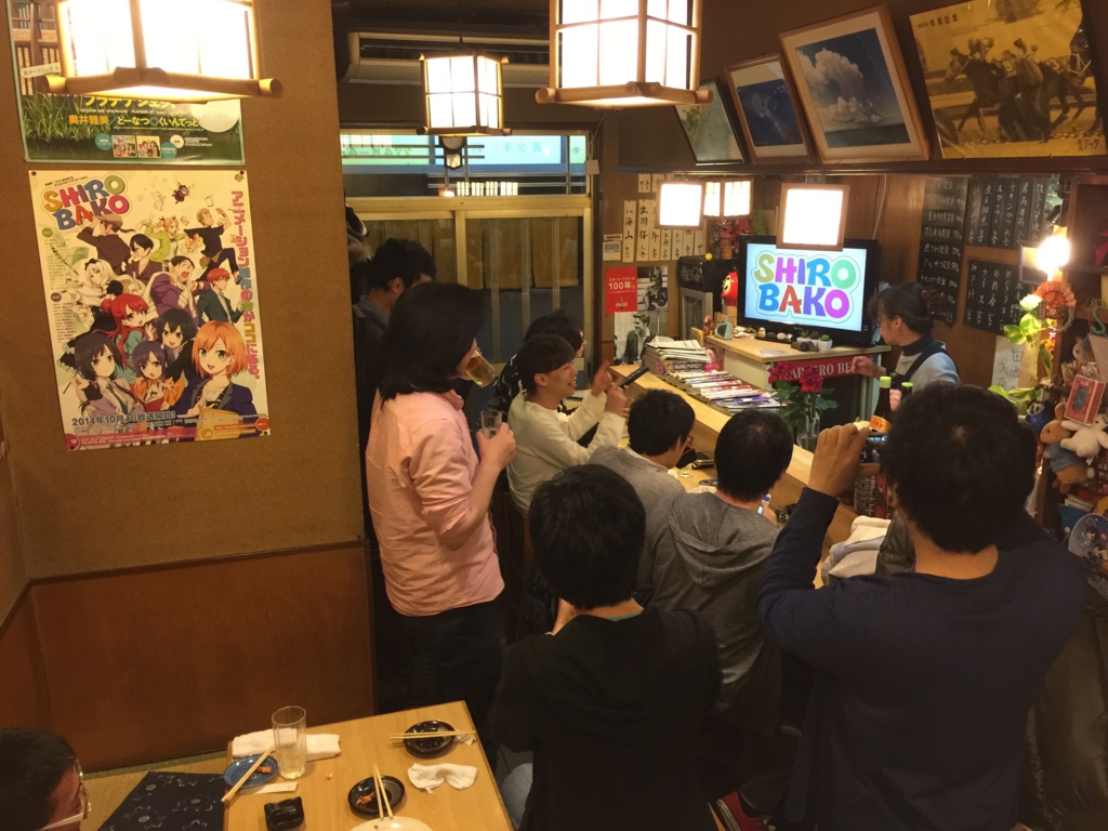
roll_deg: +0.1
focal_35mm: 29
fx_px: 928
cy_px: 416
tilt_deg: -14.4
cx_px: 554
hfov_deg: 61.7
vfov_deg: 48.2
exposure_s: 1/15
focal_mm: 4.15
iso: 125
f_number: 2.2
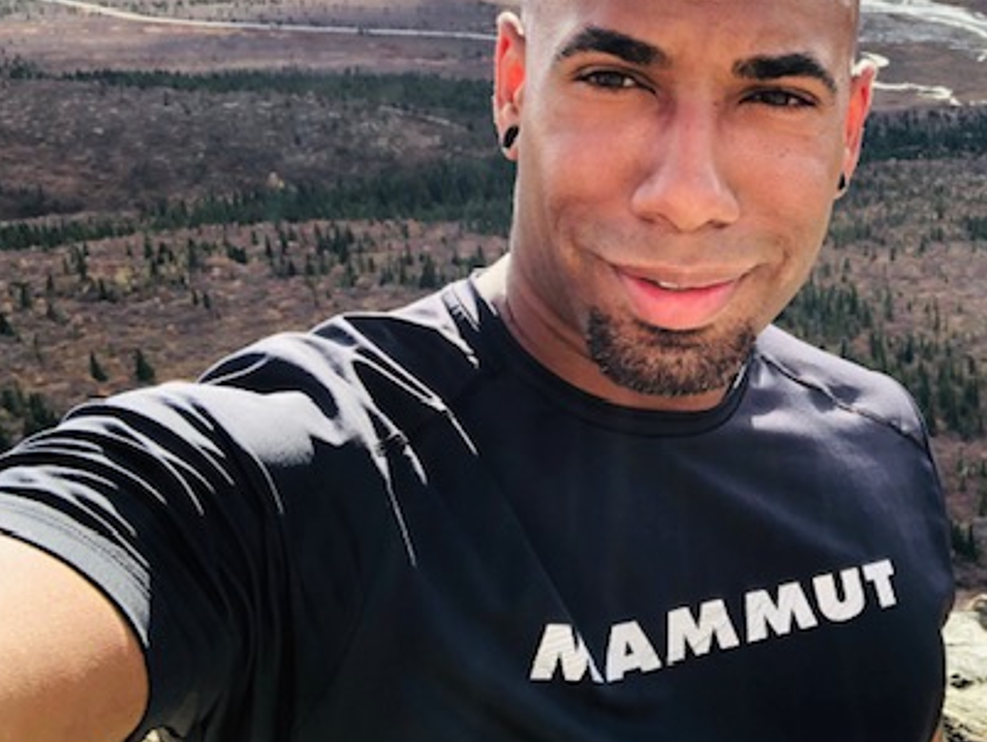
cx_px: 756
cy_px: 220
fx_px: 1455
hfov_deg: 36.5
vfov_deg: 28.3
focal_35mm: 51
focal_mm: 2.87
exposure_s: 1/226
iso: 20
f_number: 2.2
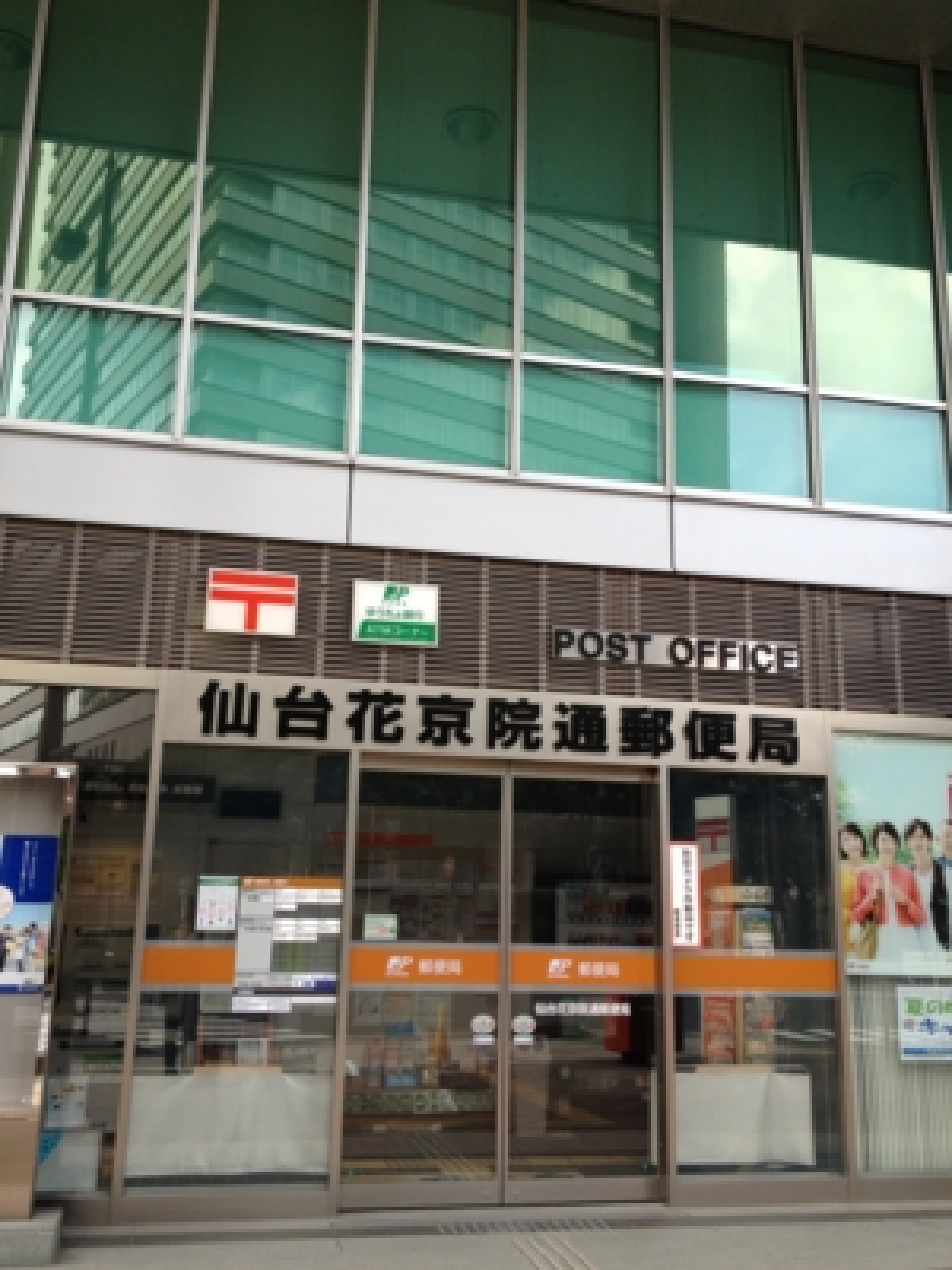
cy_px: 635
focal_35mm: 35
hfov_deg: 40.7
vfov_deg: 52.6
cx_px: 476
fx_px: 1283
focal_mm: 4.28
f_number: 2.4
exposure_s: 1/212
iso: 50
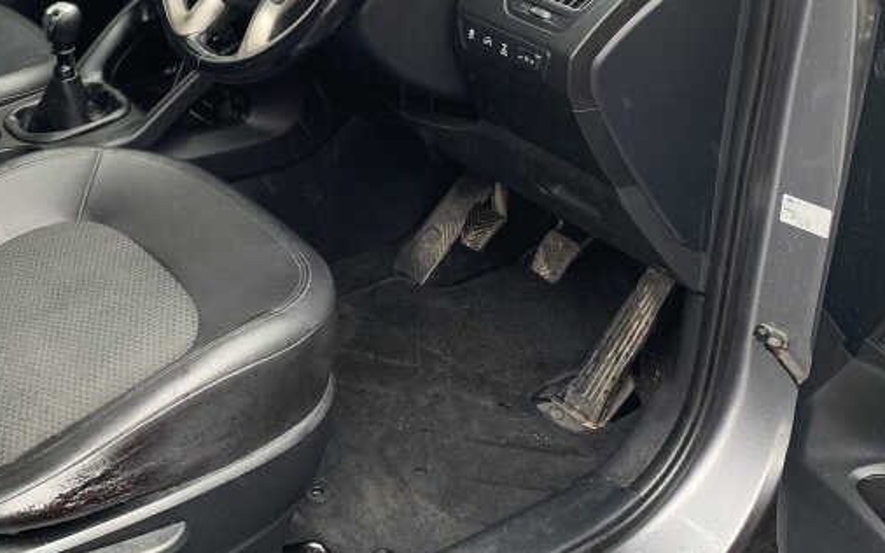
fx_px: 1182
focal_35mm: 49
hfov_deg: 40.4
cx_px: 275
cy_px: 59
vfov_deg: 25.5
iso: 100
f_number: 1.8
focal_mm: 4.25
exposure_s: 1/93
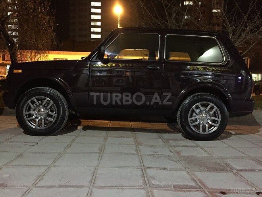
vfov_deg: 48.2
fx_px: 219
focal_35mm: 29
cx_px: 131
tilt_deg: -3.7
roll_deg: -1.9
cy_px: 98
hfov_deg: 61.7
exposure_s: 1/17
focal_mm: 4.15
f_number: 2.2
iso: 800
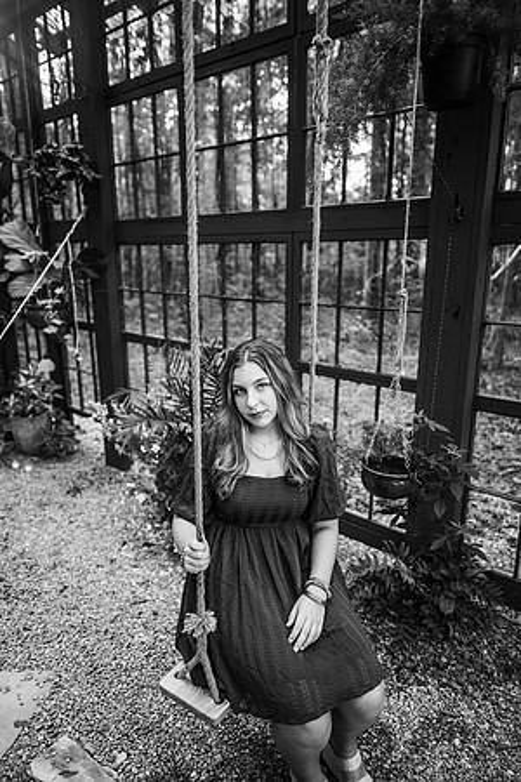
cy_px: 391
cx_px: 260
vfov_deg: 73.7
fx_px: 521
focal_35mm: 24
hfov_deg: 53.1
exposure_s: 1/320
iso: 400
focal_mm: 24
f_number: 2.2
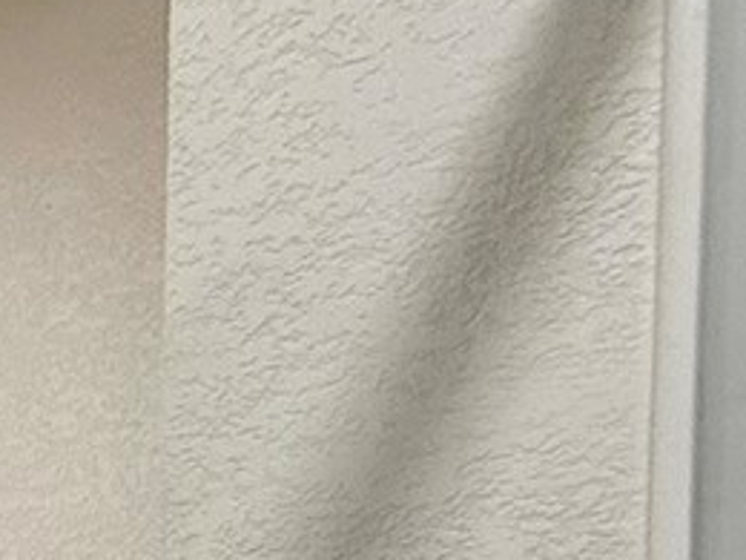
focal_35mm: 86
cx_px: -1116
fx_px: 1853
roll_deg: +0.4
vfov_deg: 14.5
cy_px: 1088
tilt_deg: +0.0
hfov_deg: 14.1
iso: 125
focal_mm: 2.22
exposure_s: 1/120
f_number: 2.2
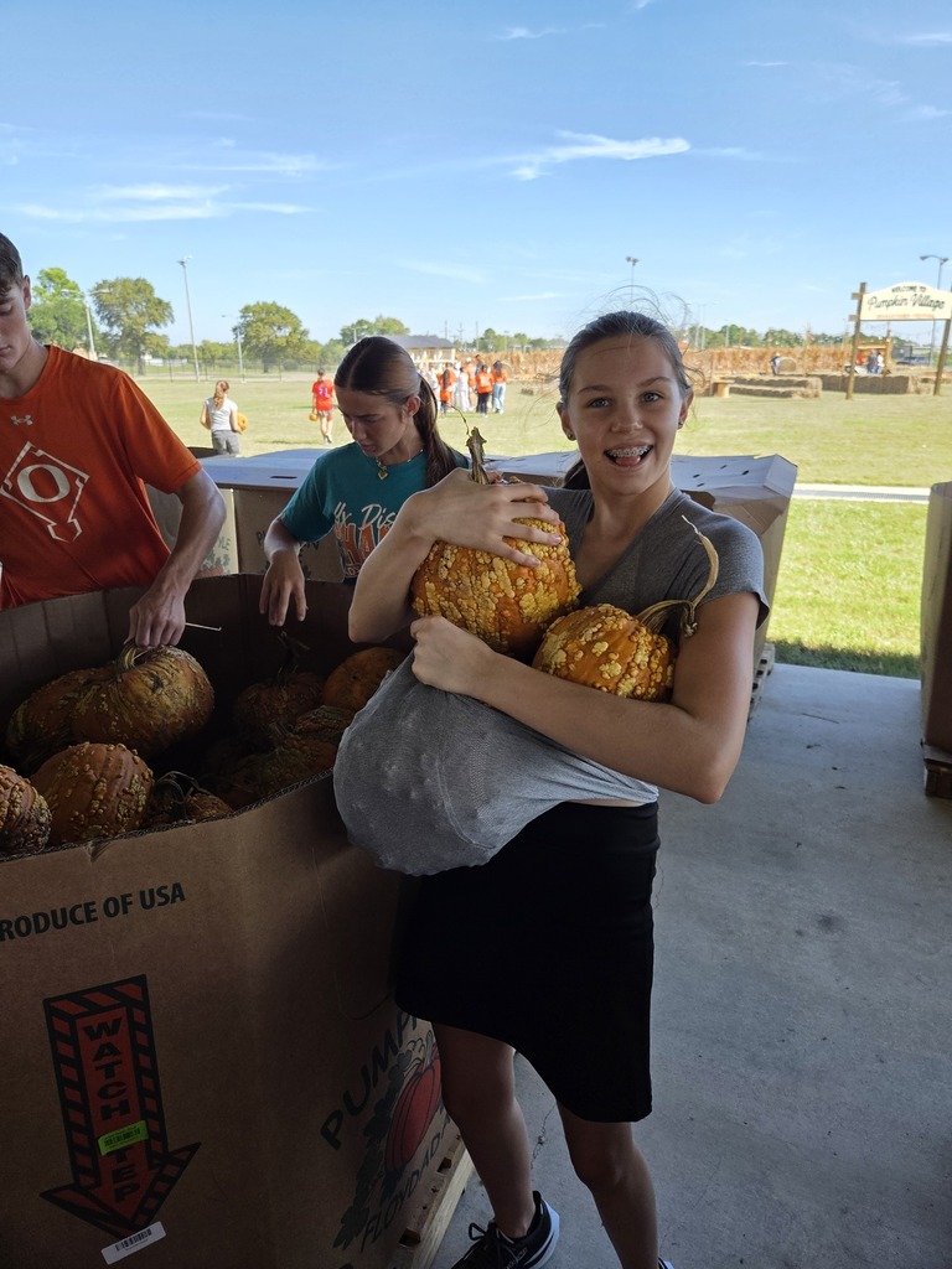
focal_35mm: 23
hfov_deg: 58.9
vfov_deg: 73.9
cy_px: 634
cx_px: 476
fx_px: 843
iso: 80
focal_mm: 5.4
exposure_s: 1/1391
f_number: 1.8
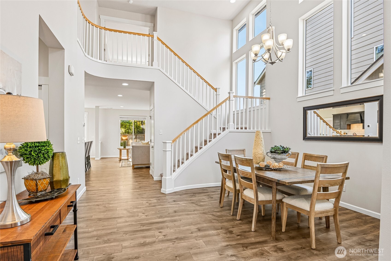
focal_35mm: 19
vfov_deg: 64.5
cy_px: 130
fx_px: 206
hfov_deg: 86.9
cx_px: 196
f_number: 8
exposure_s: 1/30
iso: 400
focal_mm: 19
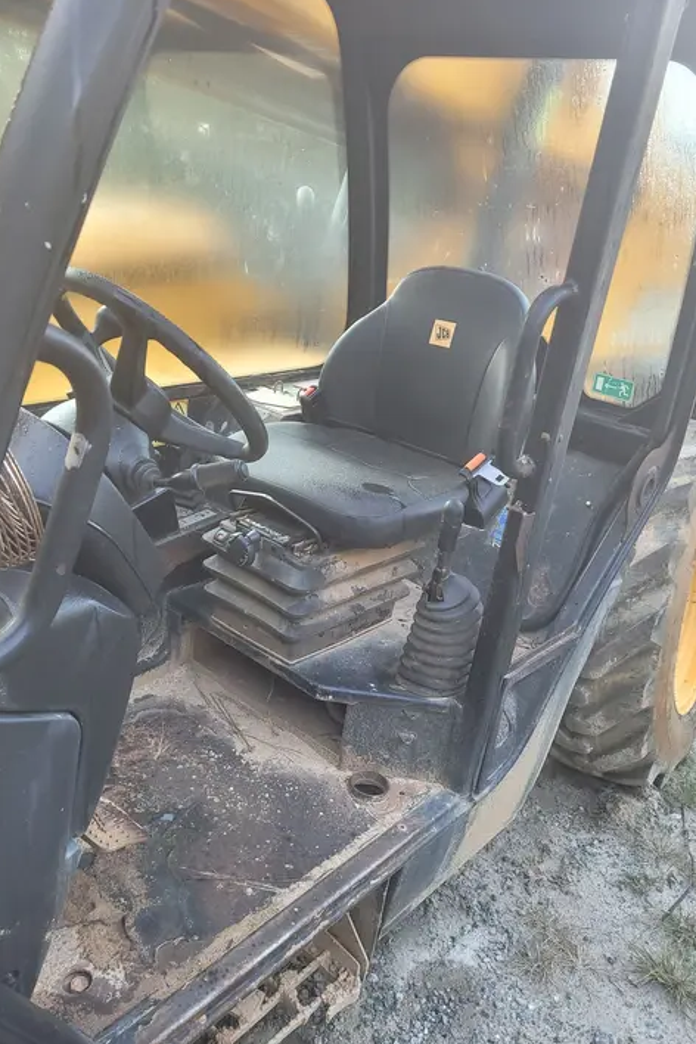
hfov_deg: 46.4
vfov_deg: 65.5
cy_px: 535
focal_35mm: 28
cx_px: 323
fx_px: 812
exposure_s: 1/120
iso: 100
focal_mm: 5.4
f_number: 1.8
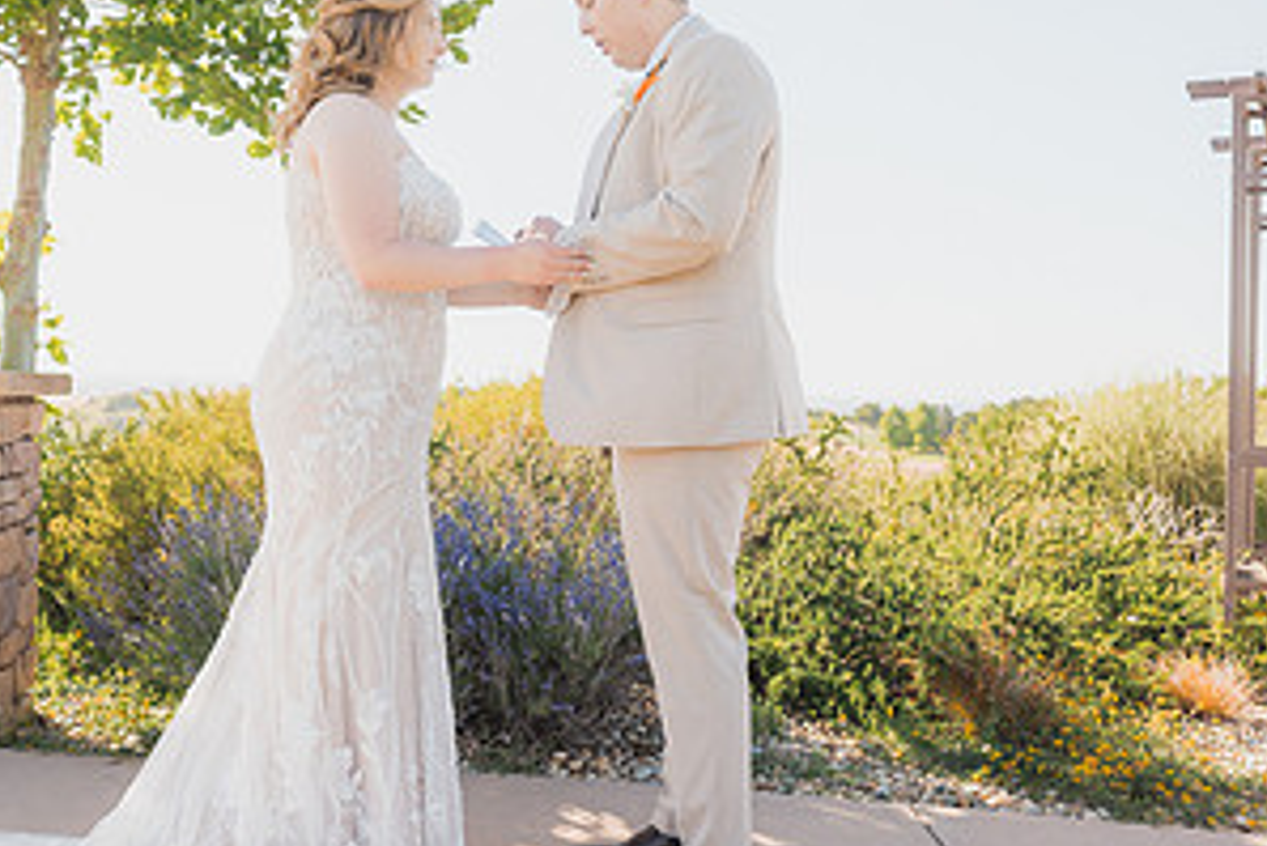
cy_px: 355
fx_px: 1232
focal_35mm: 35
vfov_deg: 37.8
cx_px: 510
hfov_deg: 54.0
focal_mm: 18
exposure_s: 1/640
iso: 125
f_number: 2.8
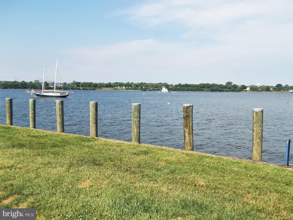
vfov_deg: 44.2
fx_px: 271
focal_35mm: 32
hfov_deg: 56.8
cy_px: 110
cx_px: 146
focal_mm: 5.7
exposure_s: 1/200
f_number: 8.8
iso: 80
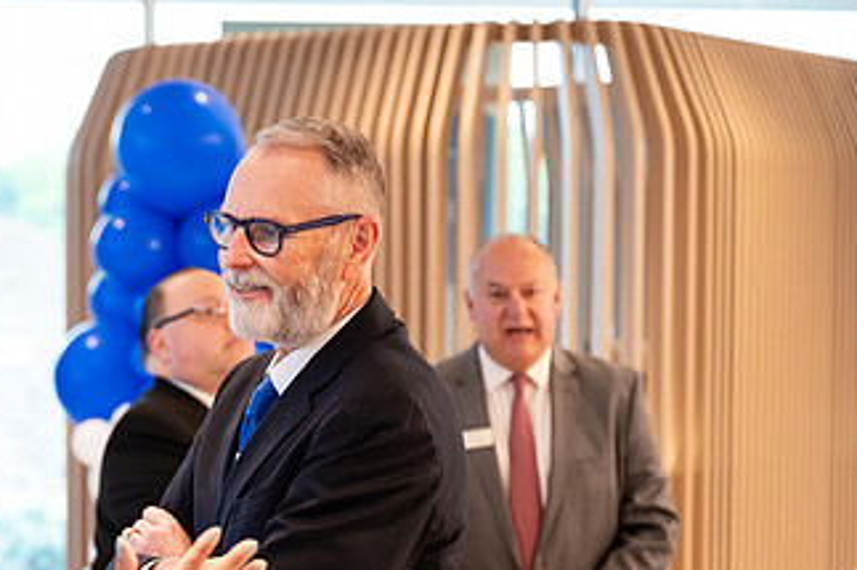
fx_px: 2522
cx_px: 93
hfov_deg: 19.0
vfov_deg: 12.8
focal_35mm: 106
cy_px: 480
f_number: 3.2
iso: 1000
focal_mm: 59
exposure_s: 1/200
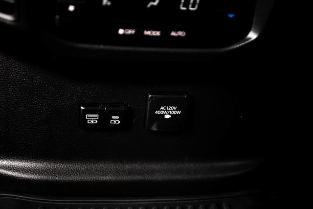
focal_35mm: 60
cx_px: 156
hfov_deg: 33.4
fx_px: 522
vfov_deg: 22.6
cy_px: 104
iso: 400
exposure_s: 1/200
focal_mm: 60
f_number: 2.8
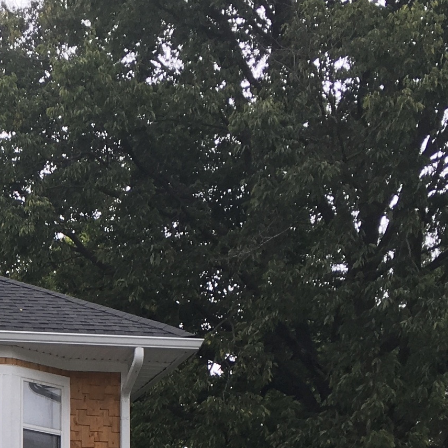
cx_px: -173
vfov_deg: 17.9
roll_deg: -1.0
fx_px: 1347
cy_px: 547
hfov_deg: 17.4
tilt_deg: +5.8
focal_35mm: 92
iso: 25
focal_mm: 4.15
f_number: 2.2
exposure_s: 1/219
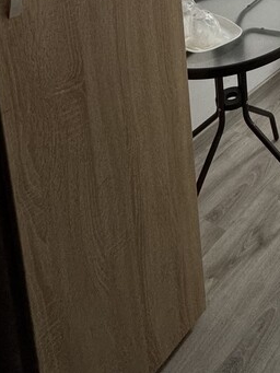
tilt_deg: -8.8
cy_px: -121
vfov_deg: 32.5
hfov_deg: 27.5
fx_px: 453
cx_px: 381
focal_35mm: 42
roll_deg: +0.8
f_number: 2.2
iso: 200
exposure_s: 1/100
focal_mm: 2.22
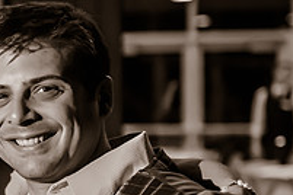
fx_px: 1546
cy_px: 138
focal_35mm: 190
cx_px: -144
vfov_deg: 7.2
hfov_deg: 10.5
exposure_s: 1/100
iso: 8000
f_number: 2.8
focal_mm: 56
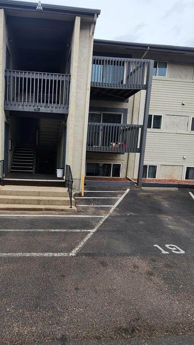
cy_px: 168
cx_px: 54
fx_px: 165
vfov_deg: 92.6
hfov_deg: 58.5
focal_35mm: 18
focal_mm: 2.2
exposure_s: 1/1493
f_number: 2.2
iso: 50
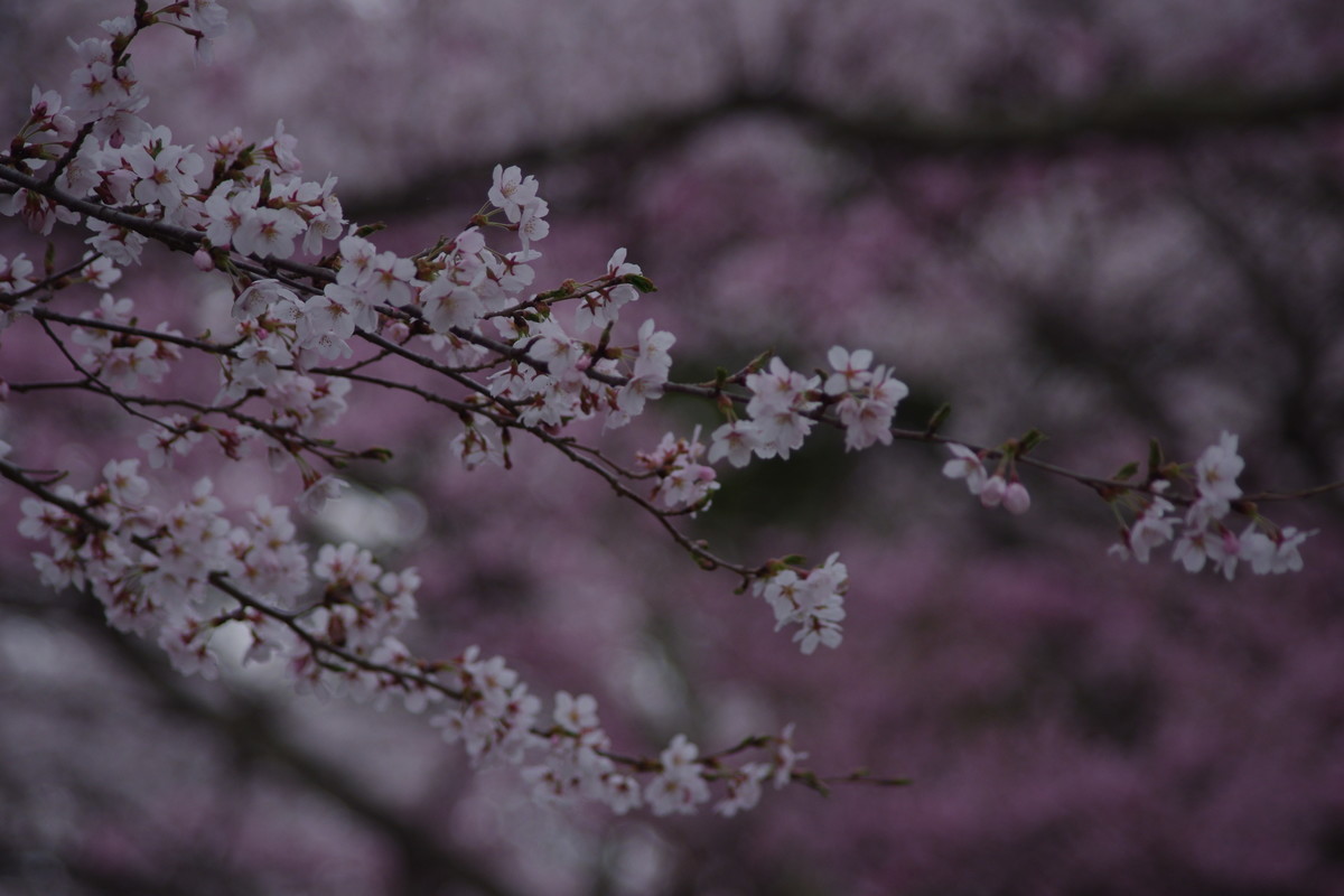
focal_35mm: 225
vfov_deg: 6.1
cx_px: 672
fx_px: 8399
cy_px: 448
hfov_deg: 9.1
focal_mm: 150
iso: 200
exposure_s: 1/400
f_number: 4.5
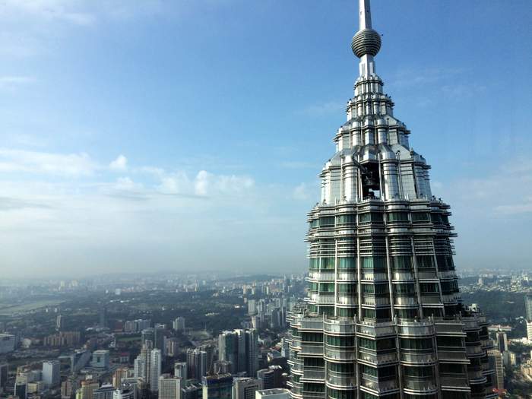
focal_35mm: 29
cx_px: 266
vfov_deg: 48.2
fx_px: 446
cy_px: 200
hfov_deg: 61.7
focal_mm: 4.15
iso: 32
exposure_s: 1/2283
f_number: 2.2
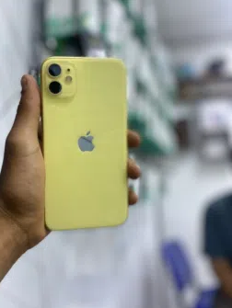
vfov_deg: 58.0
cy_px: 129
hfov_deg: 45.4
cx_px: 98
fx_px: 276
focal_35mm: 31
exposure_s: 1/111
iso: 32
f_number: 1.8
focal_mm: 4.25
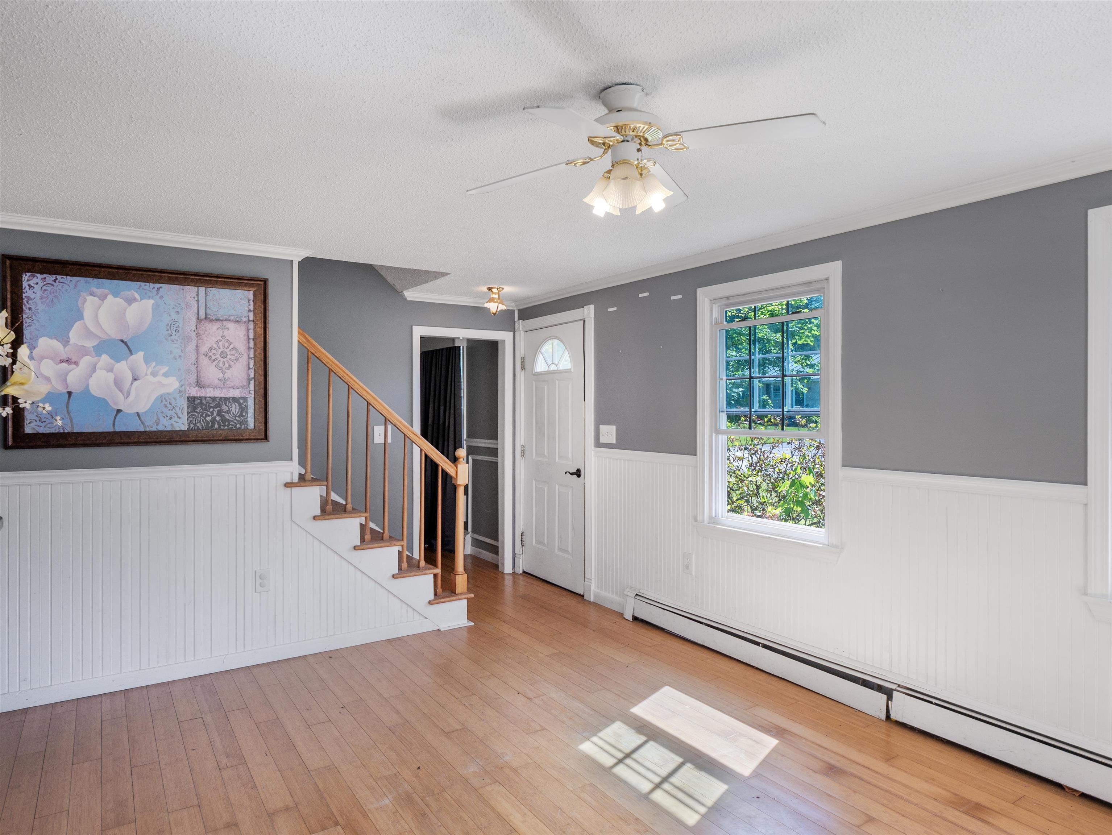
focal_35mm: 22
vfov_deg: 61.1
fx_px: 707
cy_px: 418
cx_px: 556
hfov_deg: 76.4
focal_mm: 11
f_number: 3.2
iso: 200
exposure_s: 1/80
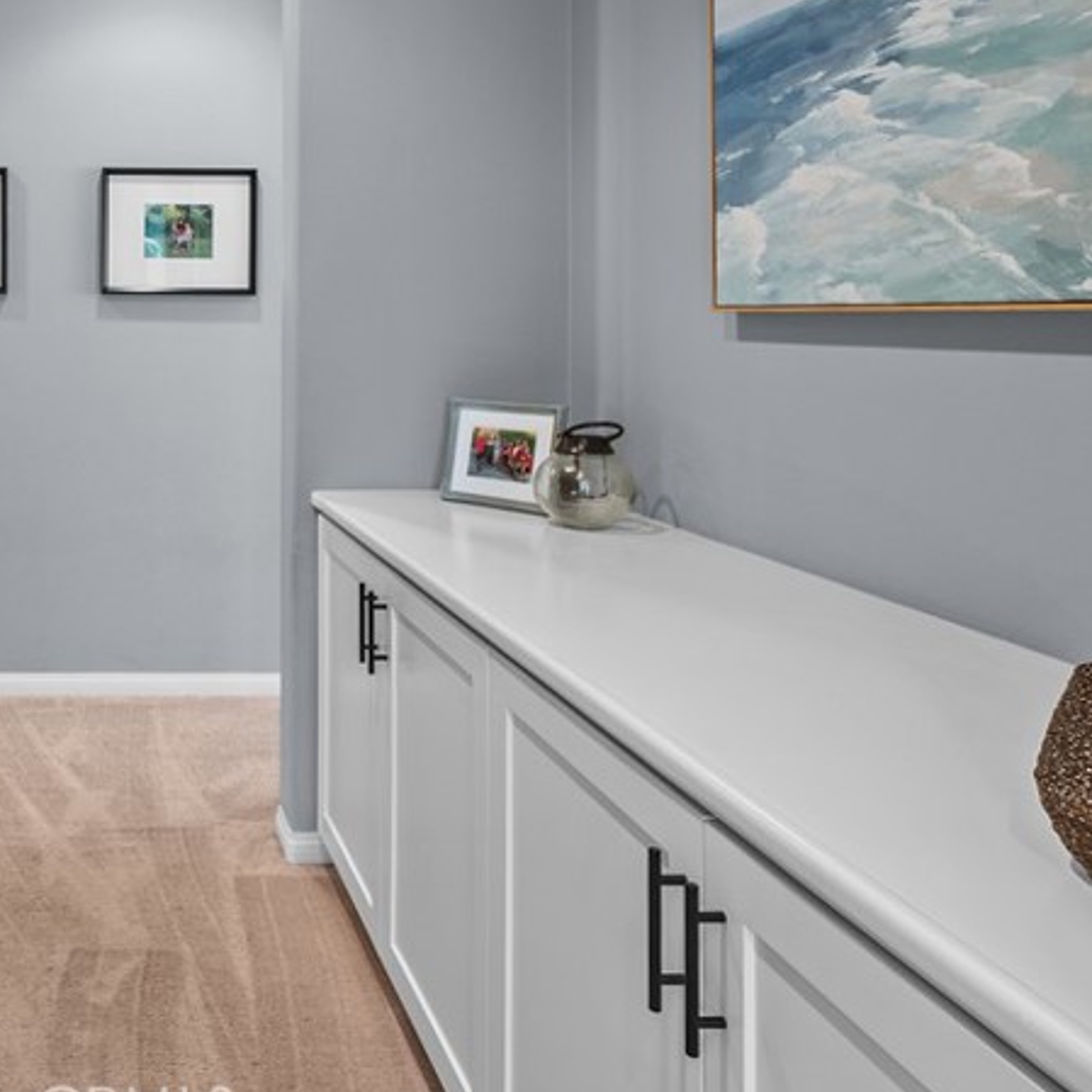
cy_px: 313
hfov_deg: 46.7
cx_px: 85
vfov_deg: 50.9
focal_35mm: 31
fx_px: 1106
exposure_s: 1/1.67
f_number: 9
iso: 250
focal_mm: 16
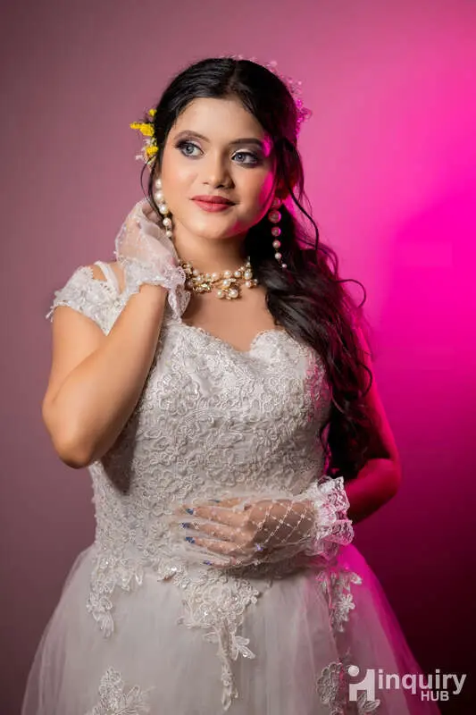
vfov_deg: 38.2
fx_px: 1032
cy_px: 358
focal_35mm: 52
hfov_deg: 26.0
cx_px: 238
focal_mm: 35
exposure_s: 1/160
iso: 80
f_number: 1.4
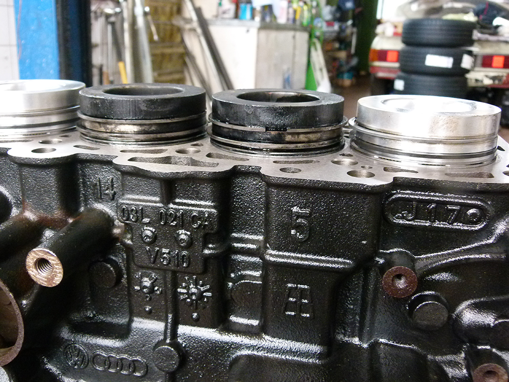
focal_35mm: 34
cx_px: 254
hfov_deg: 54.0
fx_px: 500
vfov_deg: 41.8
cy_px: 191
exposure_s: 1/60
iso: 400
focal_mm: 6.2
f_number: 3
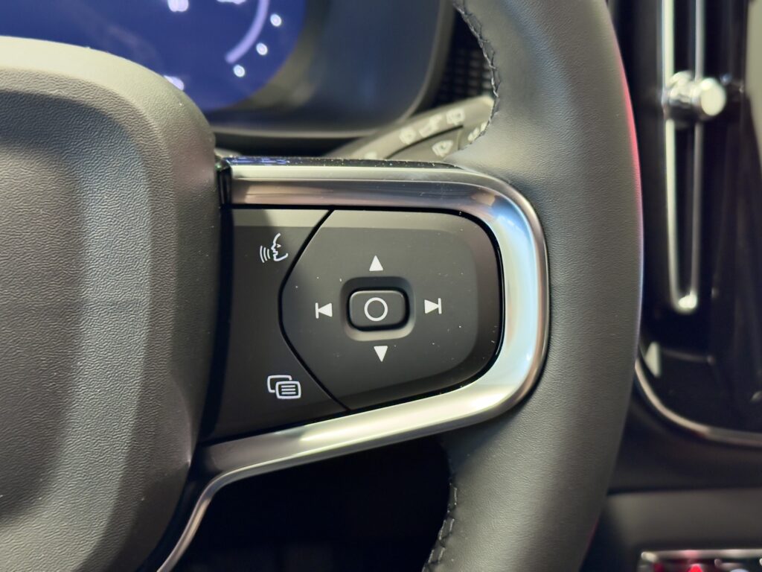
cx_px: 381
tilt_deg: -29.8
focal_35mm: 48
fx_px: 1057
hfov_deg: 39.7
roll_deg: -2.8
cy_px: 286
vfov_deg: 30.3
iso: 500
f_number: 1.78
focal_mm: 6.76
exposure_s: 1/33
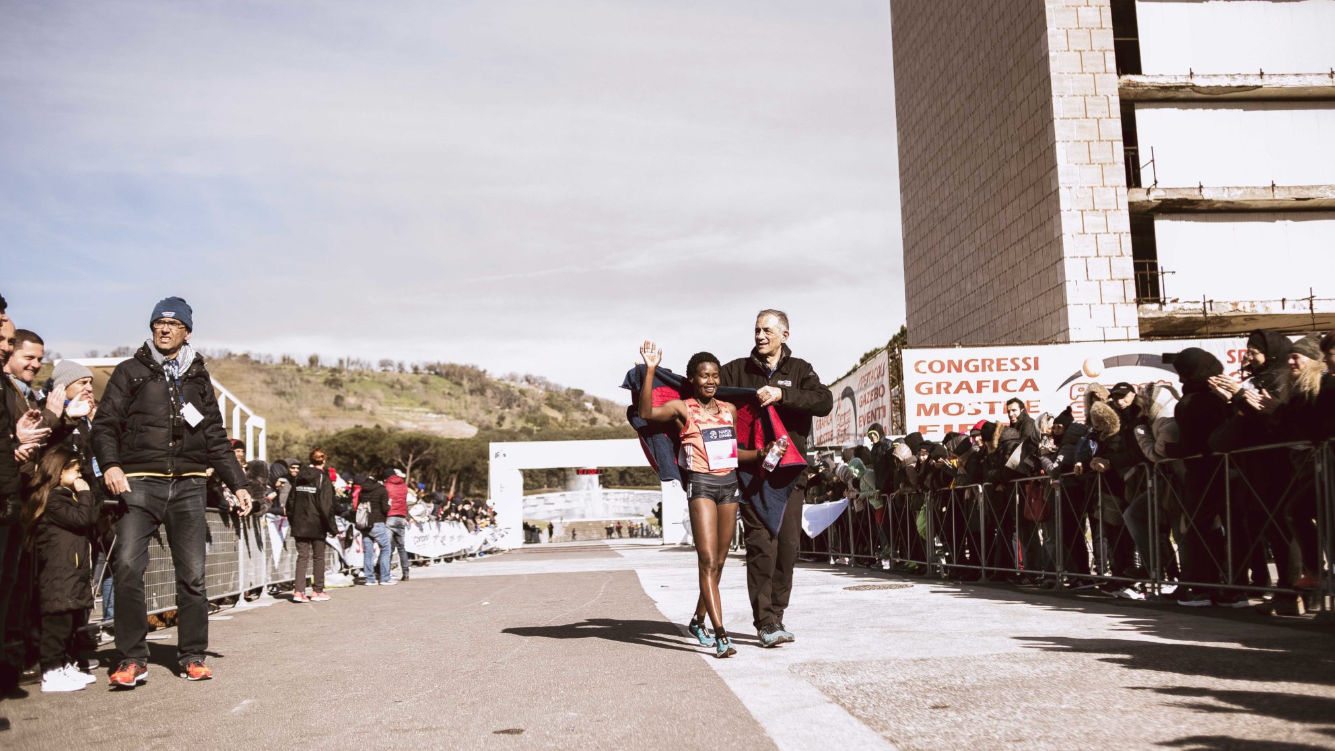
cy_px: 373
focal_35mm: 37
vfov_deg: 32.0
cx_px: 663
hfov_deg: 54.0
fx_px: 1310
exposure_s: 1/4000
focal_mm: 35
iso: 800
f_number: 2.8
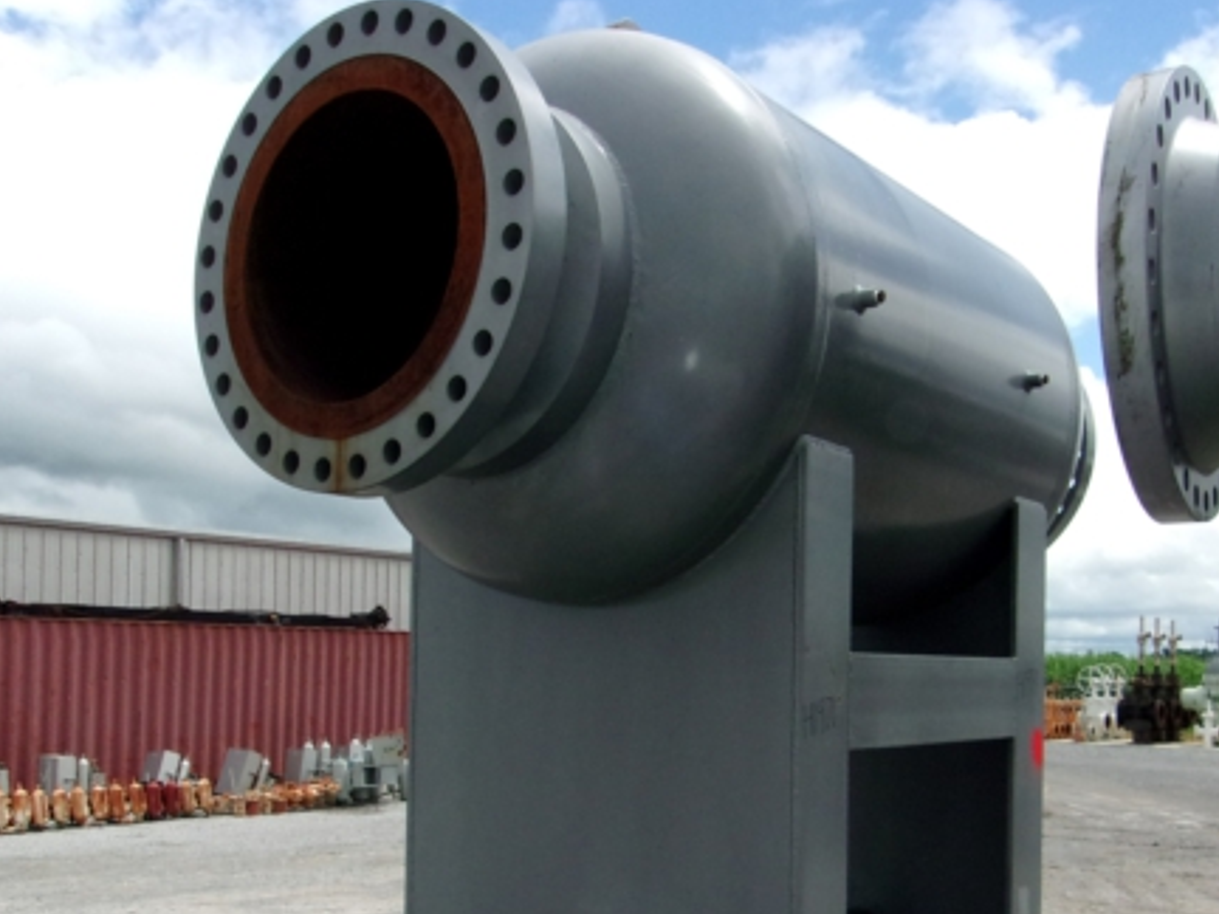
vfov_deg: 35.4
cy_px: 649
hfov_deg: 46.7
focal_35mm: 40
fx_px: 1409
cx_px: 669
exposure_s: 1/280
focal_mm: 4.9
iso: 200
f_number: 10.4
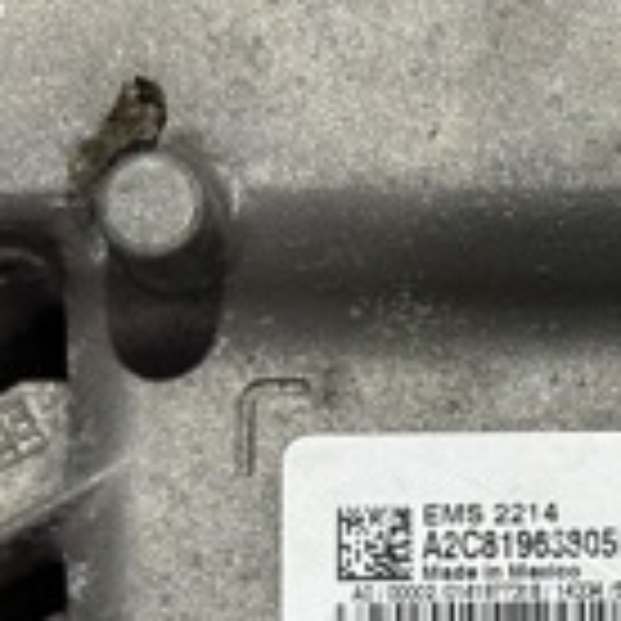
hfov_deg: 8.8
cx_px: 855
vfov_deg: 8.9
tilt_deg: -71.8
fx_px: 3978
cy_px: 542
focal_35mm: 196
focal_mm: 6.86
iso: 100
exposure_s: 1/50
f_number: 1.78
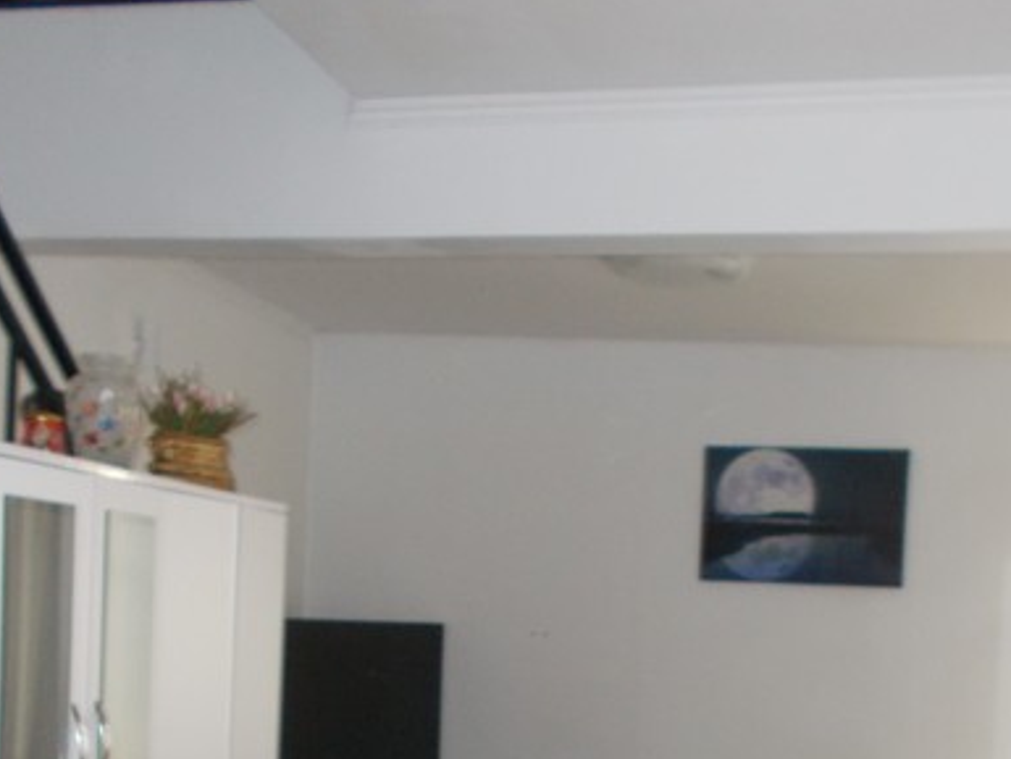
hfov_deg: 35.4
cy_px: 712
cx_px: 593
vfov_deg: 26.0
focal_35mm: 54
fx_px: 1578
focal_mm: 4.6
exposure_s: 1/25
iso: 220
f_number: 3.2
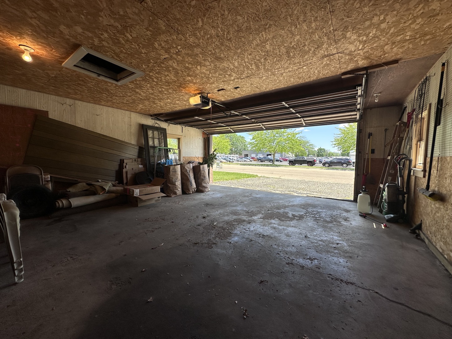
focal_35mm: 14
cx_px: 226
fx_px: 183
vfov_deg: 85.7
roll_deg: -0.5
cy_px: 170
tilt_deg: -3.4
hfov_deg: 102.1
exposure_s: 1/443
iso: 40
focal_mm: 2.22
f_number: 2.2
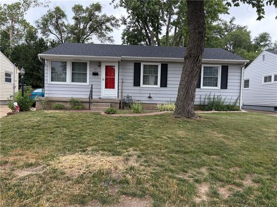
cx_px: 138
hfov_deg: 67.3
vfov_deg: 53.1
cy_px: 104
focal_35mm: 26
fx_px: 208
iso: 125
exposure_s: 1/221
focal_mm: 5.96
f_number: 1.6
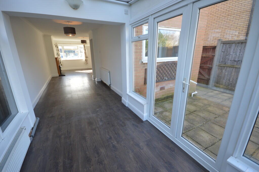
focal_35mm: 15
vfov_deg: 77.2
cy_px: 86
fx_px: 108
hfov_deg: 100.4
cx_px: 130
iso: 400
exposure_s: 1/125
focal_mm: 10
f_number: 5.6
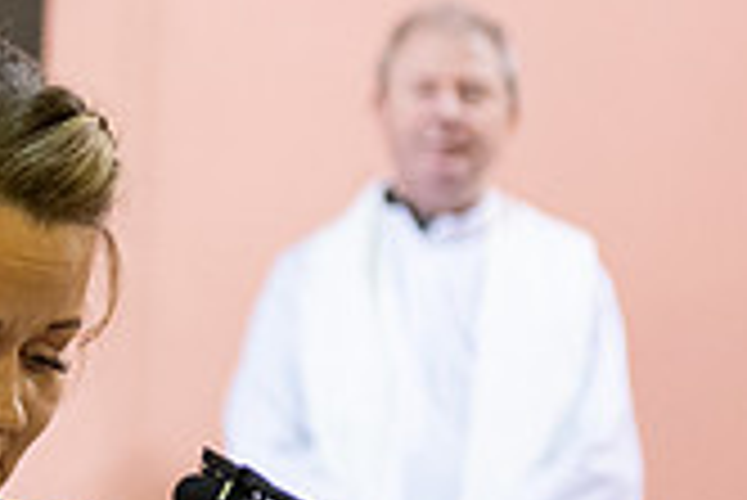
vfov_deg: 5.6
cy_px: 322
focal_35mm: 244
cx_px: -40
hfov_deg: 8.4
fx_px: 5067
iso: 1250
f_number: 3.5
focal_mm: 70
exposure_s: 1/160
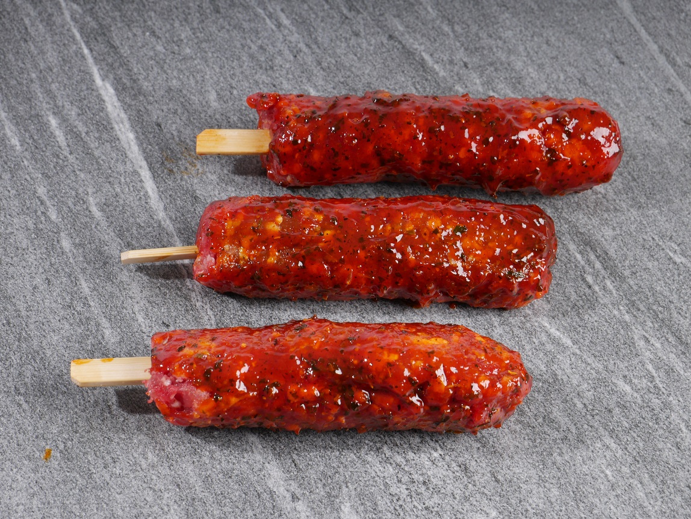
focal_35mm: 100
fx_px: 1997
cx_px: 346
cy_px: 260
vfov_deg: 14.8
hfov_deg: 19.6
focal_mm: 50
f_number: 9
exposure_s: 1/160
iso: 200
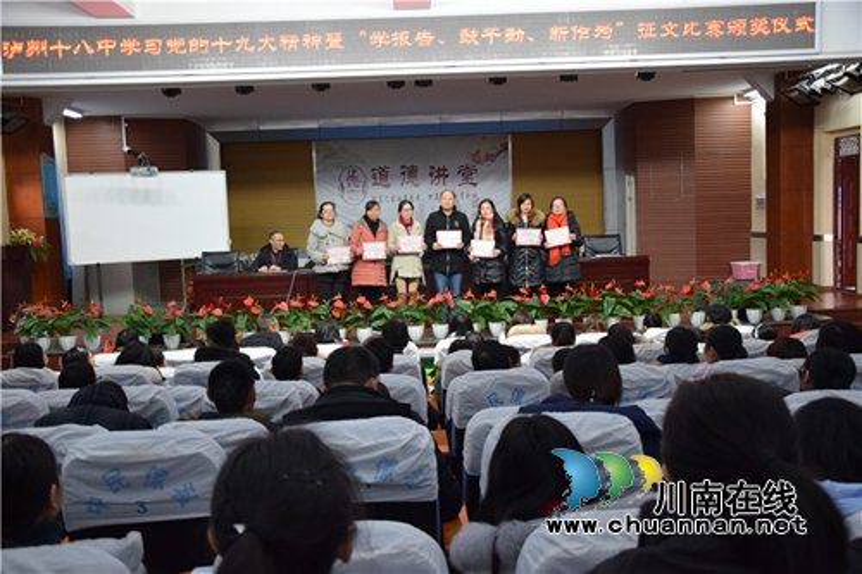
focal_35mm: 38
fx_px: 898
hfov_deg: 51.3
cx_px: 431
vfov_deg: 35.5
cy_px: 287
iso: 1250
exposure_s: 1/60
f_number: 4
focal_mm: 25
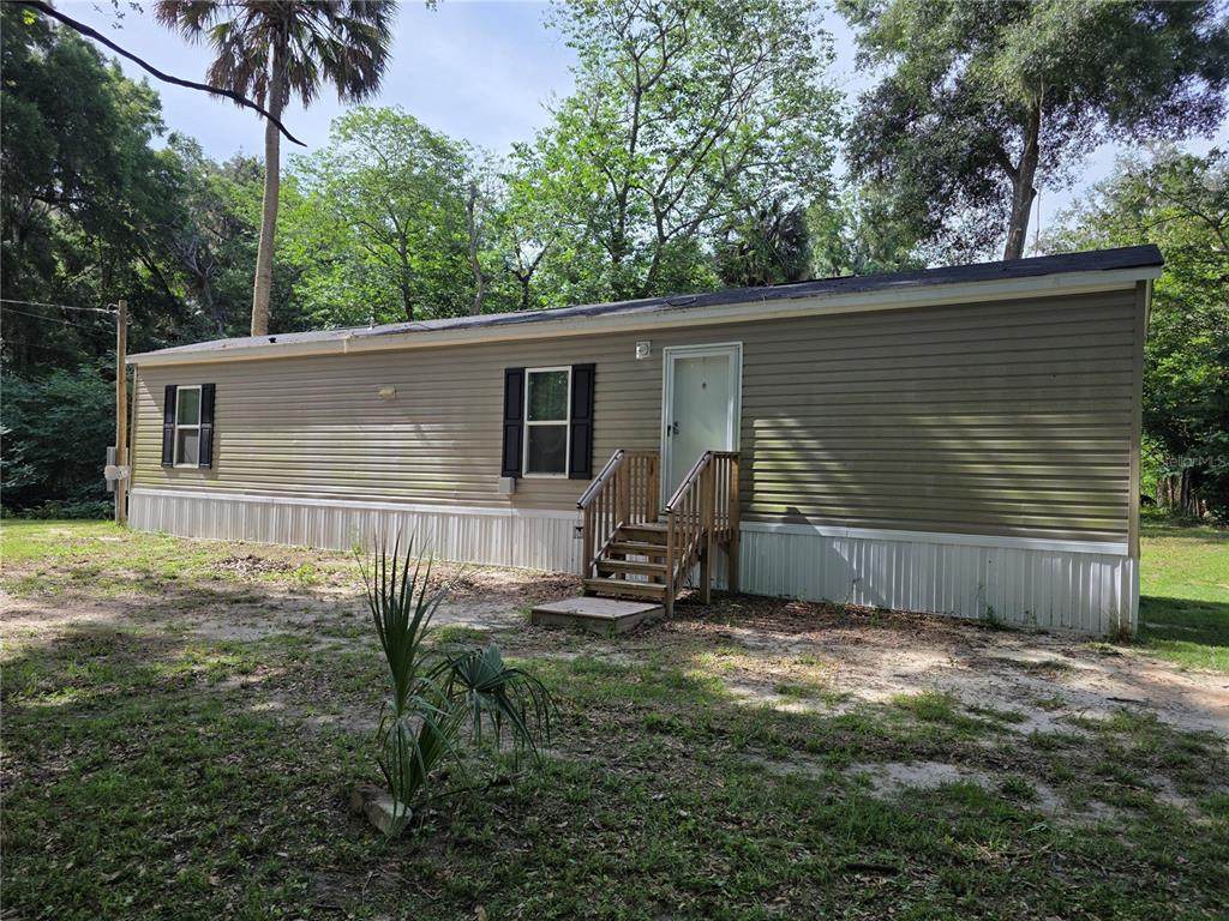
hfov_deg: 73.9
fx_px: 817
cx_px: 614
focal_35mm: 23
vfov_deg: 58.9
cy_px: 460
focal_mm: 6.3
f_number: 1.7
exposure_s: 1/3972
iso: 80
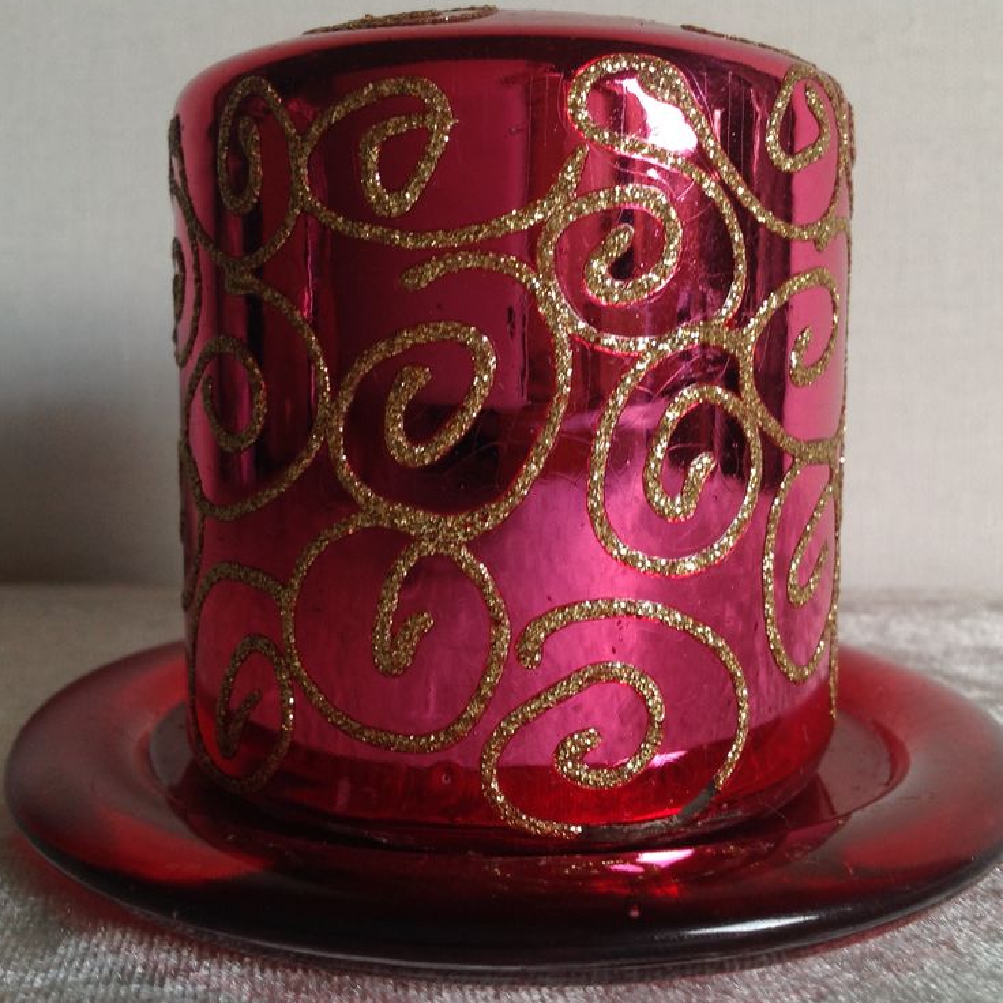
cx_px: 508
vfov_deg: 40.0
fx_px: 1377
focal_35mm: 42
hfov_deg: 40.0
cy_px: 498
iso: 50
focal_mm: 4.28
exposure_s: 1/30
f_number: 2.4
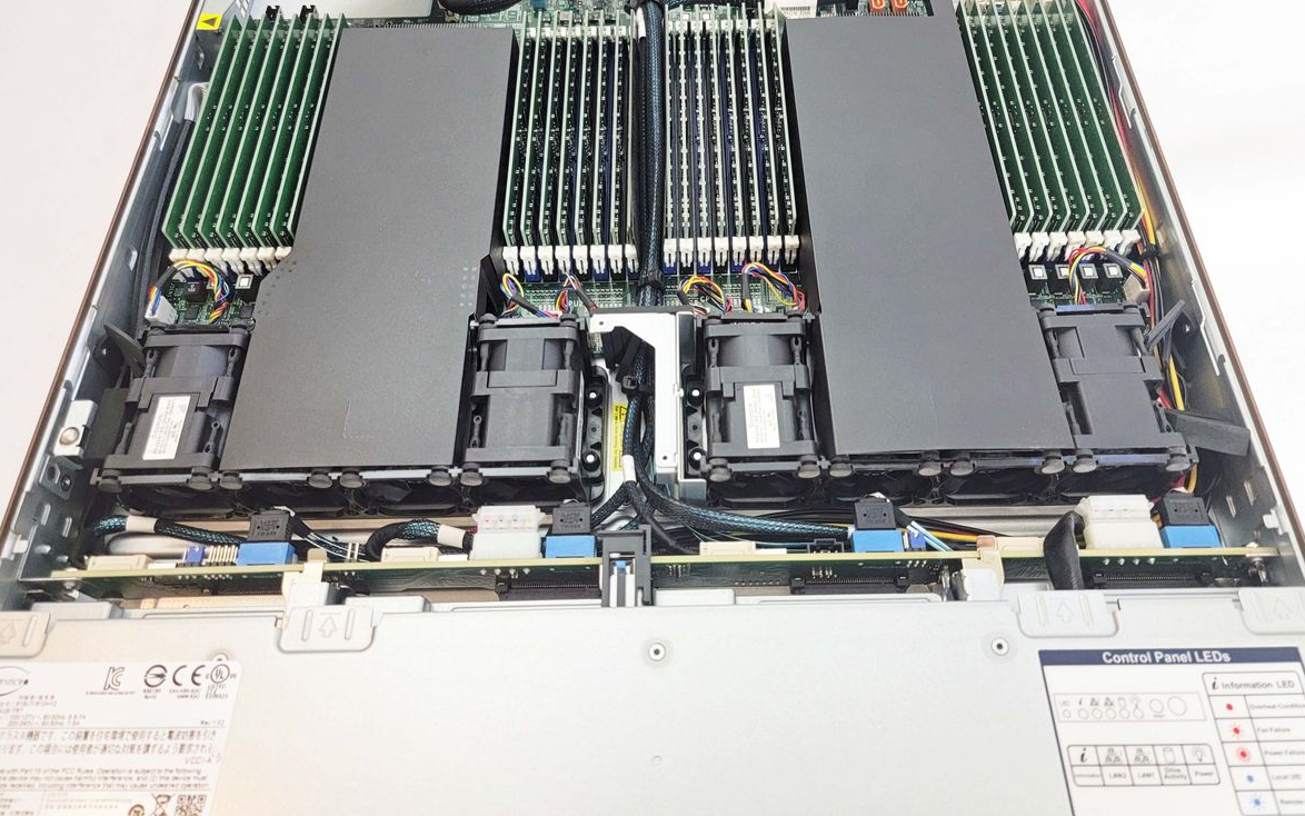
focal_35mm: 26
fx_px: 925
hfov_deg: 70.4
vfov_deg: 47.4
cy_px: 330
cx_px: 663
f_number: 1.8
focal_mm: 6.7
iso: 250
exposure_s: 1/120
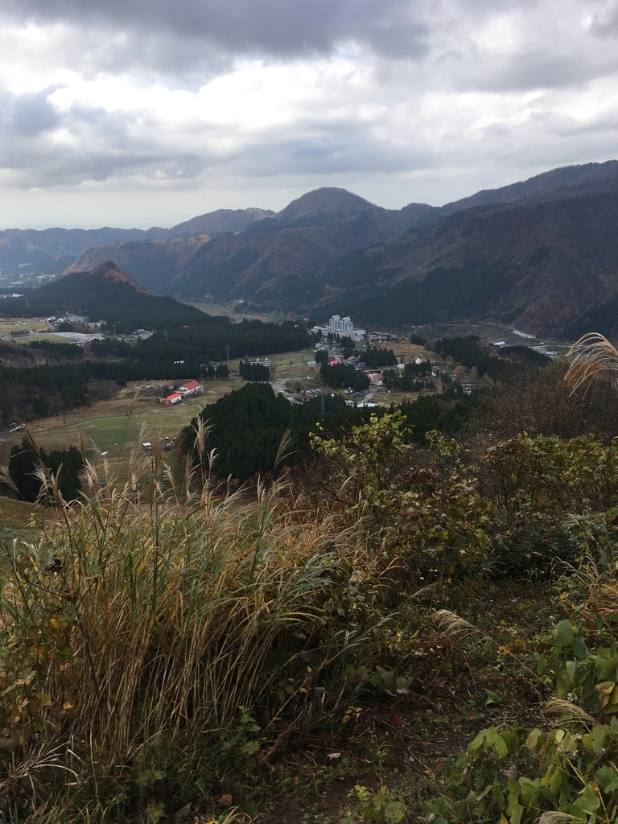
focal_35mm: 29
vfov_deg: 61.7
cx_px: 309
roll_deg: +0.5
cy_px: 412
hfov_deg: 48.2
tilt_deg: -16.8
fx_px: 690
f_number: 2.2
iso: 25
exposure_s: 1/541
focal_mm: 4.15
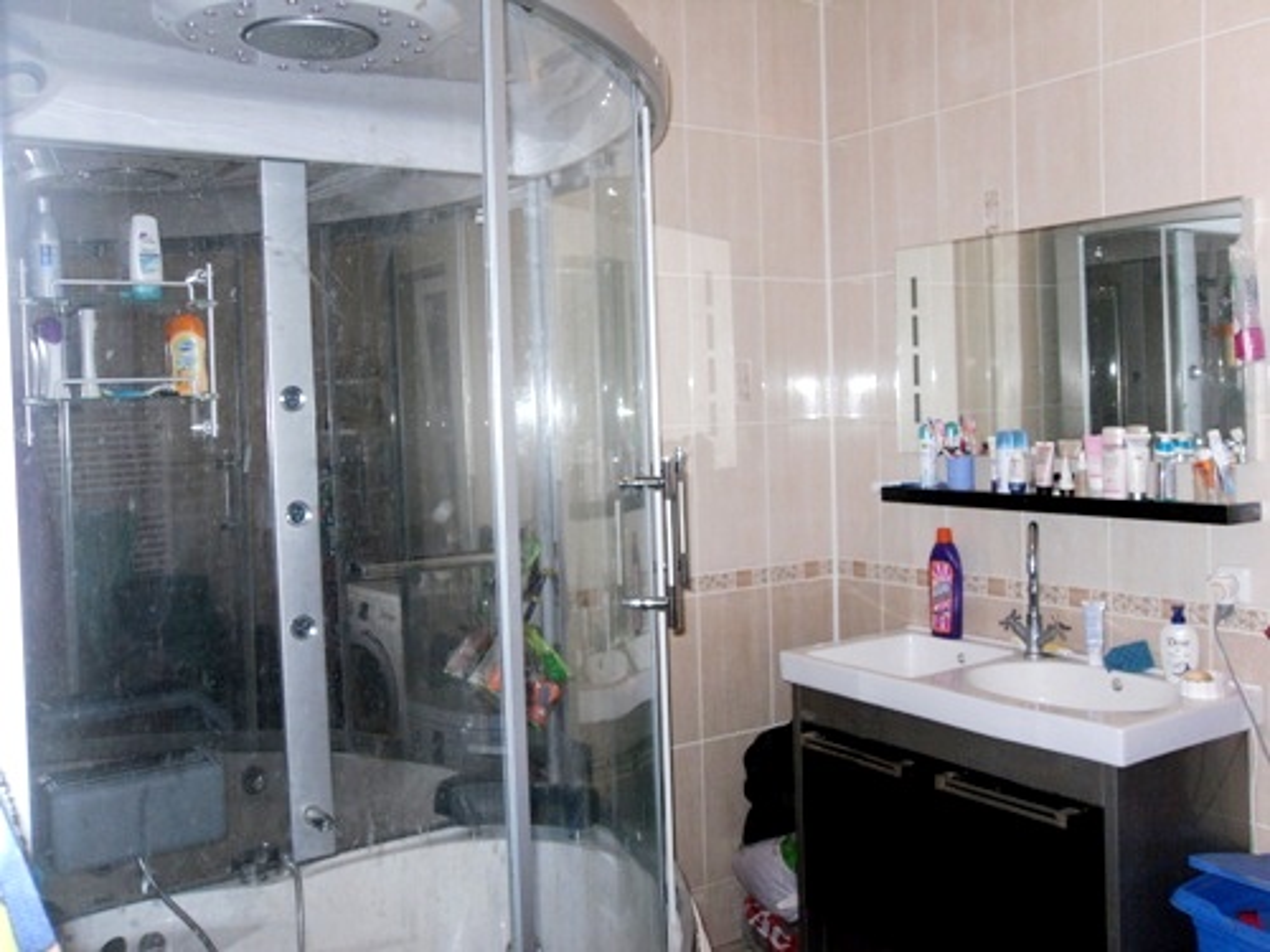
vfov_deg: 40.7
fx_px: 1284
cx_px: 635
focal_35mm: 35
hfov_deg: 52.6
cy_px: 476
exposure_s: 1/45
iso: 100
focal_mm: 6.3
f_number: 3.5
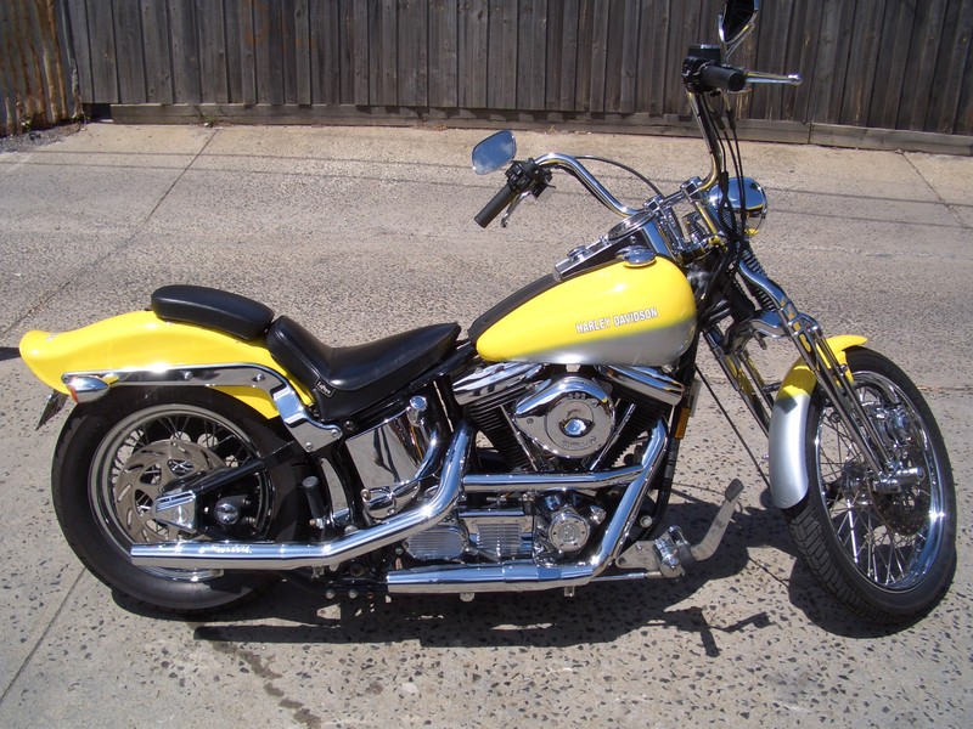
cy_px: 364
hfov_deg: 52.6
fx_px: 984
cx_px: 486
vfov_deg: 40.7
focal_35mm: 35
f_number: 4.3
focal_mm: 5.8
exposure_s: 1/640
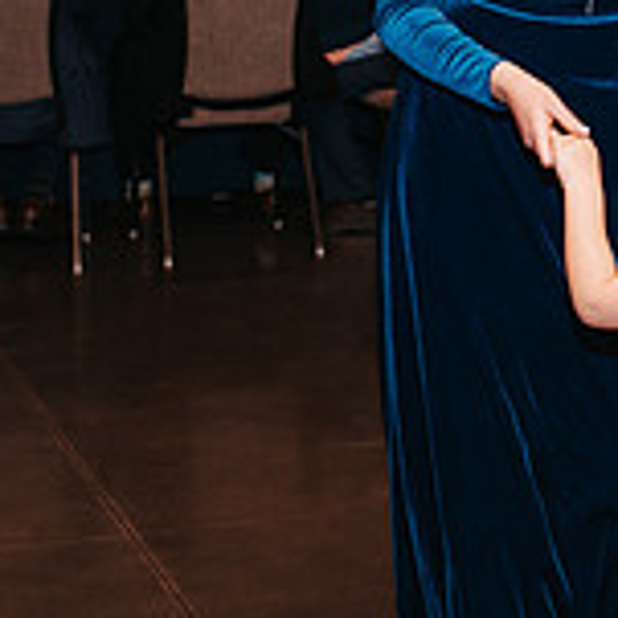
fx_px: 2686
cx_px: 583
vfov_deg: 12.9
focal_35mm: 133
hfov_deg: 13.0
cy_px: -29
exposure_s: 1/200
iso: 1000
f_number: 2.8
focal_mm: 35
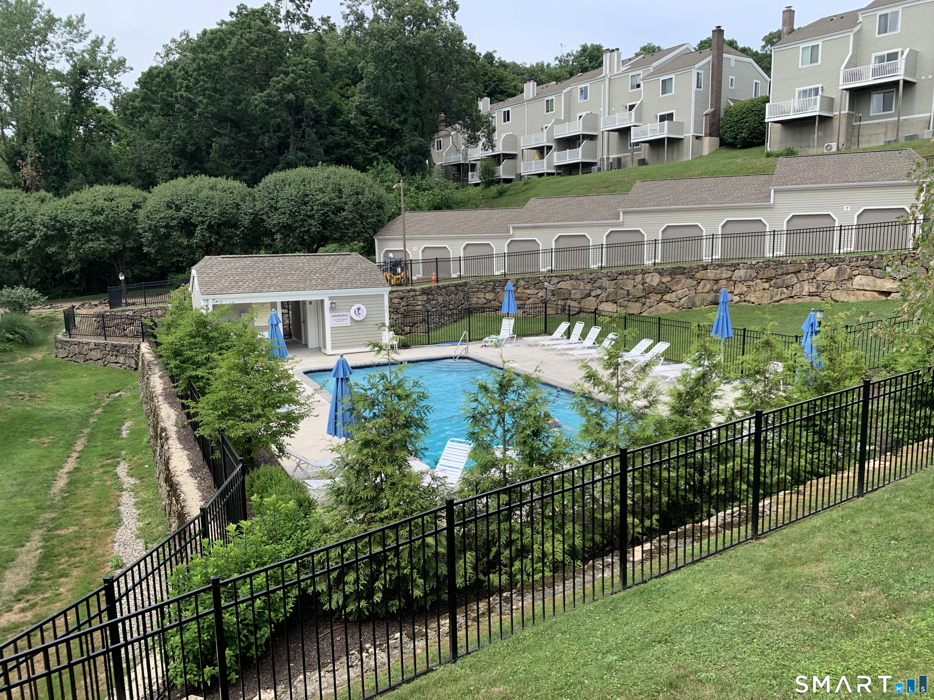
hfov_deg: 67.3
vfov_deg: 53.1
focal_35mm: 26
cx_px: 467
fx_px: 702
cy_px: 350
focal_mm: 4.25
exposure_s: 1/1076
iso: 25
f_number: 1.8
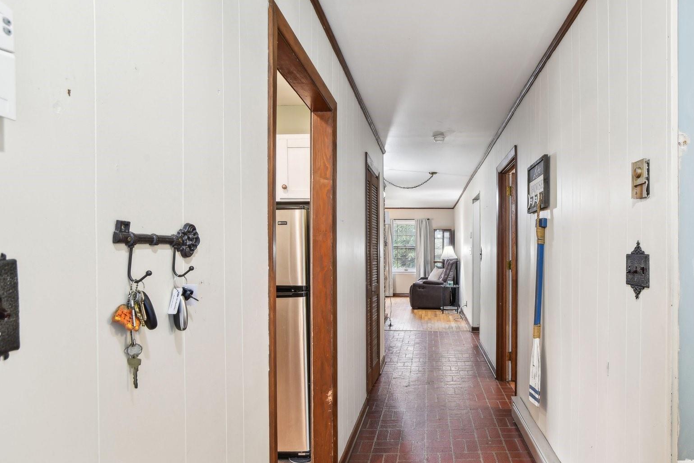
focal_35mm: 20
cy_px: 248
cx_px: 426
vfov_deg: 61.9
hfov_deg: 82.6
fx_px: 386
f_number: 11
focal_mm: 15
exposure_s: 1/1.67
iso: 100
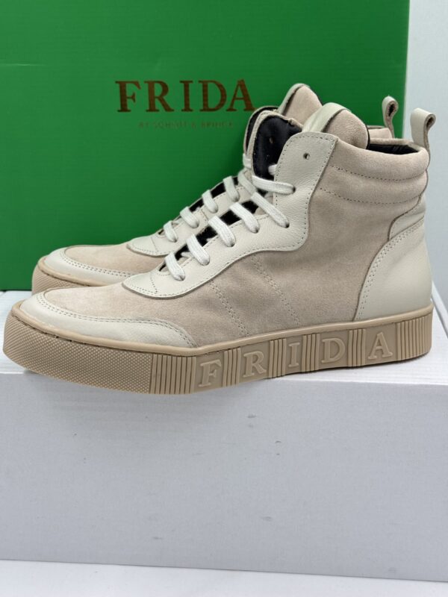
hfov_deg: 30.3
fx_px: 828
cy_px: 298
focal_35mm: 48
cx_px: 224
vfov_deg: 39.7
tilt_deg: -15.8
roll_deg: +1.1
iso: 64
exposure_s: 1/506
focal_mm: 6.76
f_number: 1.78
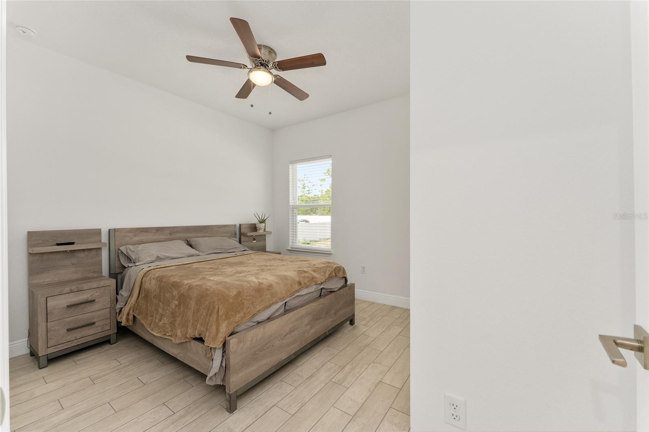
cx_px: 324
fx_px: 252
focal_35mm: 14
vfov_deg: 81.2
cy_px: 216
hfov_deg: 104.3
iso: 800
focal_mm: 14
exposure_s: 1/30
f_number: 7.1
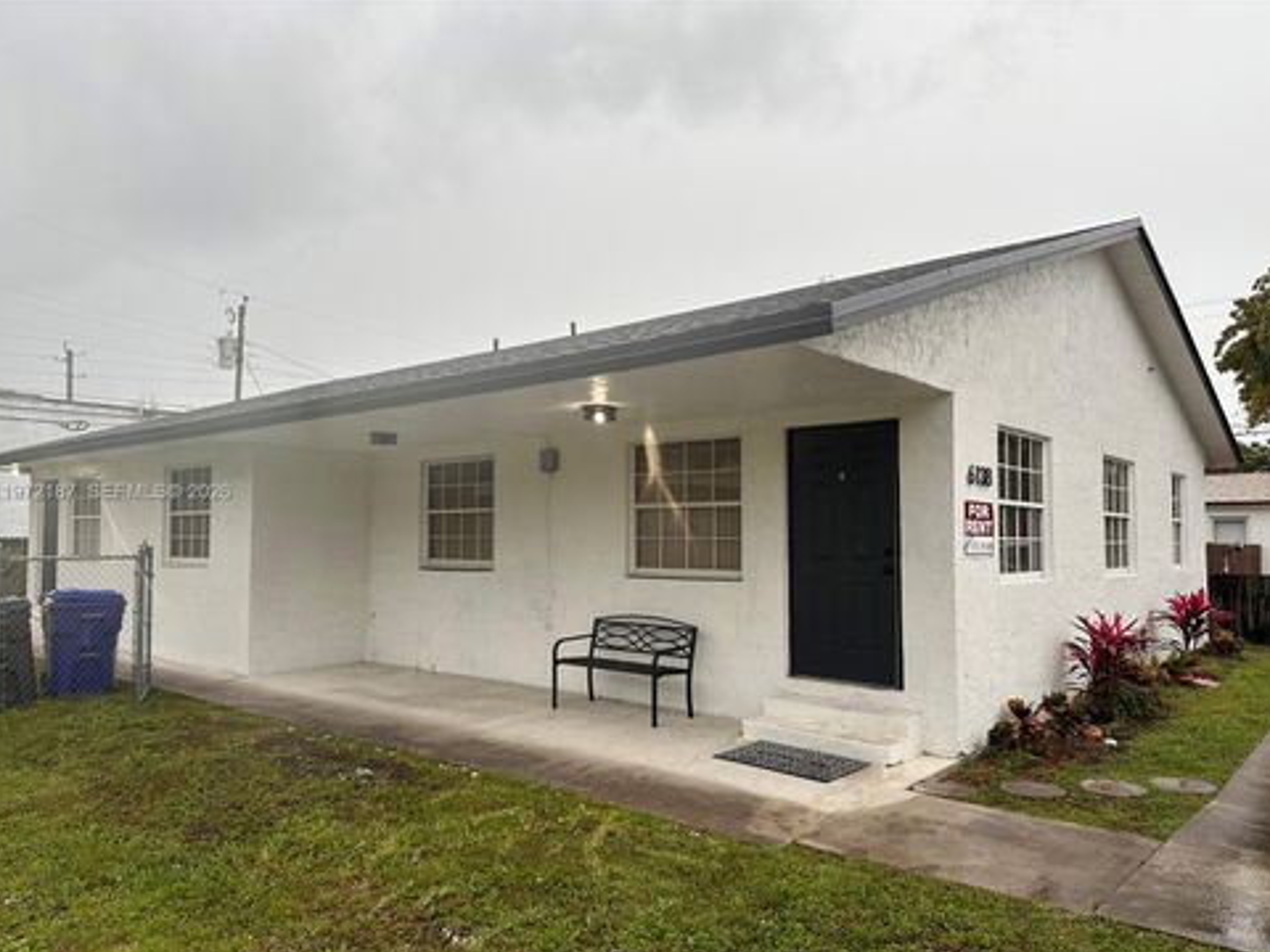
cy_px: 493
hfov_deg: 69.4
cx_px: 635
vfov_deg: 54.9
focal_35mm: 25
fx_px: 917
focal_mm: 6.86
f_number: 1.78
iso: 80
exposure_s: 1/247
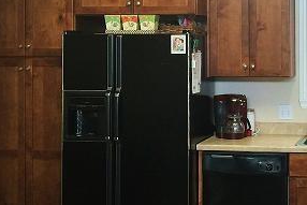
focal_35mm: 86
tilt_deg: +0.1
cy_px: 42
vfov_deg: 15.8
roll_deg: -0.1
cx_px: 255
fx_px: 734
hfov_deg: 23.2
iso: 32
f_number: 2.2
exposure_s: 1/30
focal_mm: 4.15
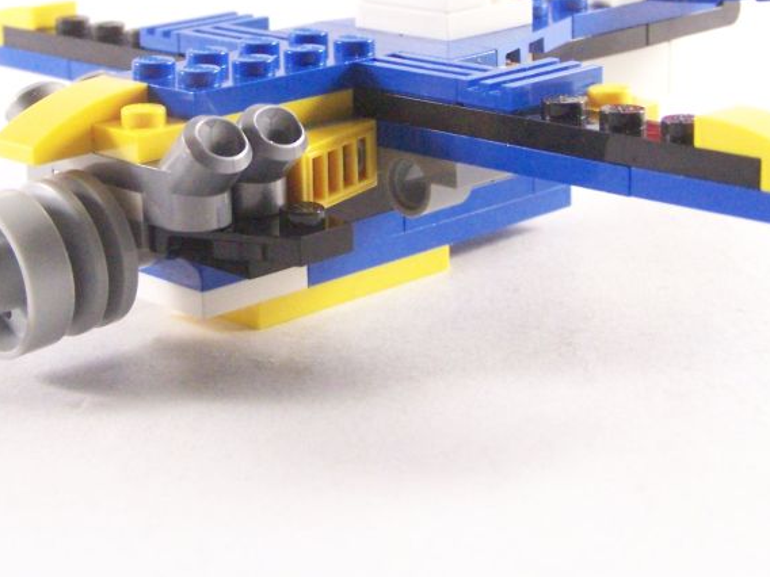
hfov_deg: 21.3
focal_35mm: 92
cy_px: 115
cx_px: 366
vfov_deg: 16.0
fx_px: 2046
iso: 400
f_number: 3.2
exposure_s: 1/60
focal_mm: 8.5
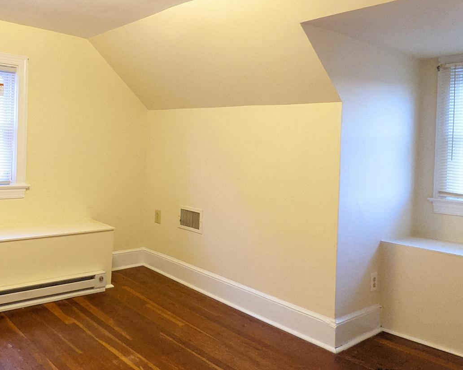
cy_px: 140
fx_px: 425
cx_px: 126
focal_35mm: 31
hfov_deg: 54.9
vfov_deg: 46.7
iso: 1095
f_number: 2.2
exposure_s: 1/40
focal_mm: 2.22
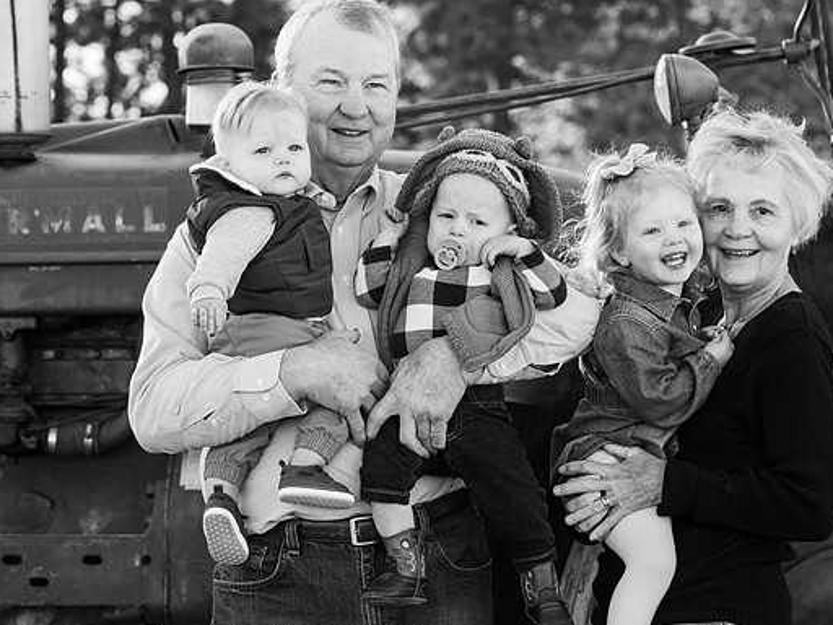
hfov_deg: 14.8
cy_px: 313
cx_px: 467
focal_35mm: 133
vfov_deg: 11.1
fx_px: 3201
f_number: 7.1
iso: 1000
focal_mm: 122
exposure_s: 1/320
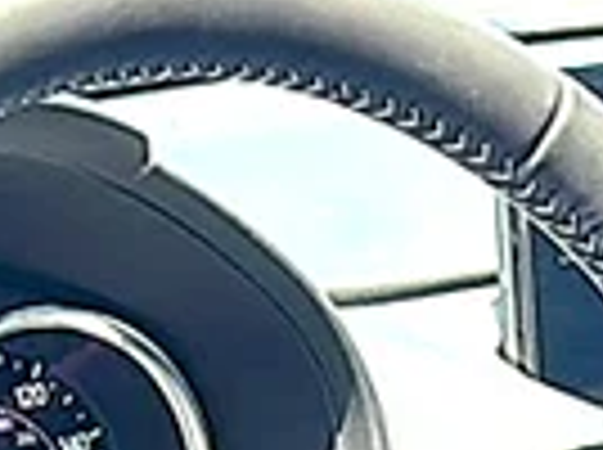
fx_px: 3373
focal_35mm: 194
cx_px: 882
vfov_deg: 7.1
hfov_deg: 9.9
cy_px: 1127
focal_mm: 6.86
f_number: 1.78
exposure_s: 1/359
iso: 125
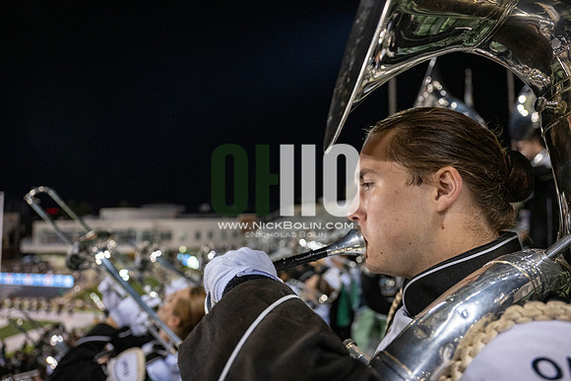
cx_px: 286
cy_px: 190
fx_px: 381
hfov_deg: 73.7
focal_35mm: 24
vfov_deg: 53.2
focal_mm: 24
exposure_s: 1/500
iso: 2000
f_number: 3.2
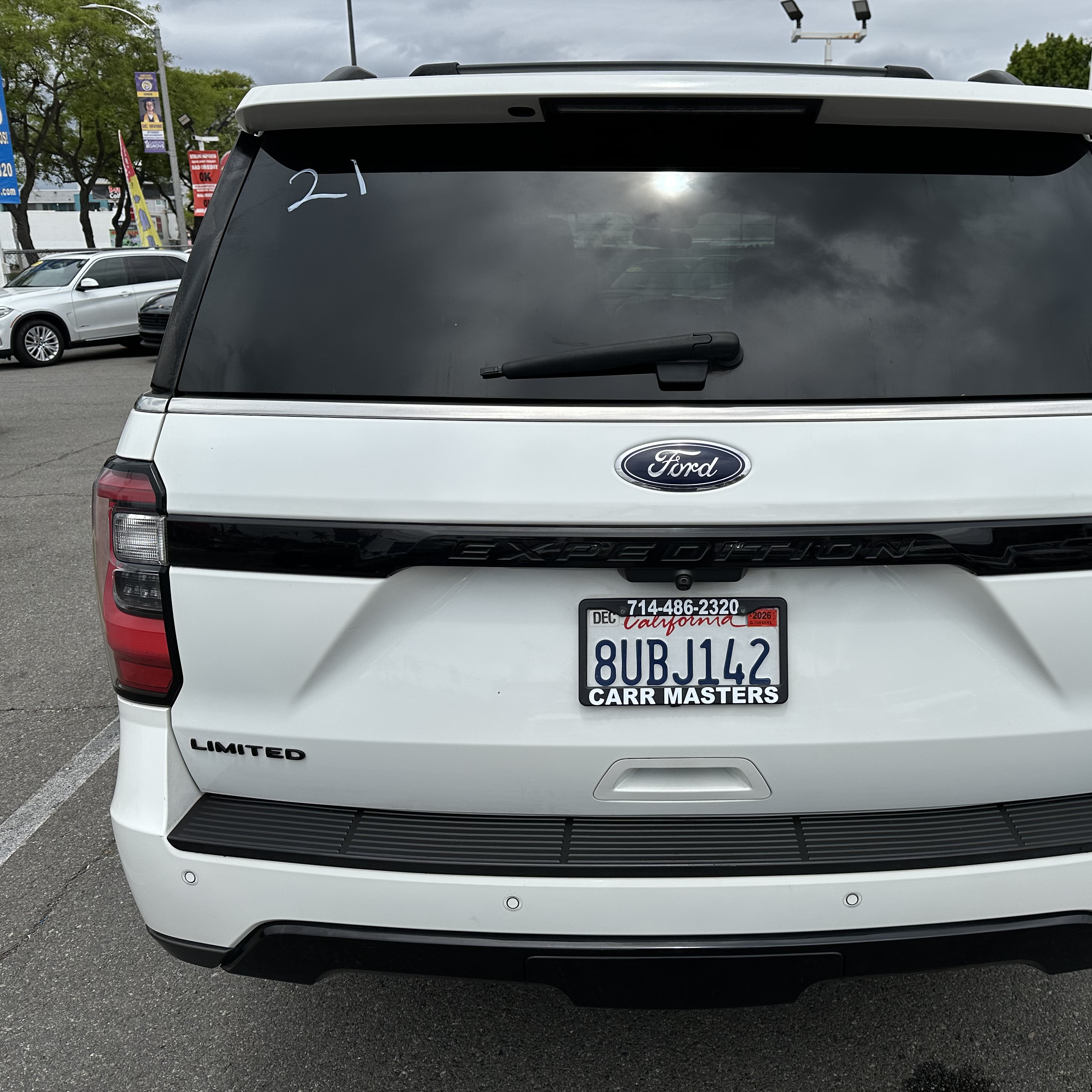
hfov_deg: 54.9
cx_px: 688
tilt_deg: -14.3
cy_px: 548
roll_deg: +0.3
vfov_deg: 55.6
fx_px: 1035
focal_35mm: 29
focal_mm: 6.86
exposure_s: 1/8197
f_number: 1.78
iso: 80
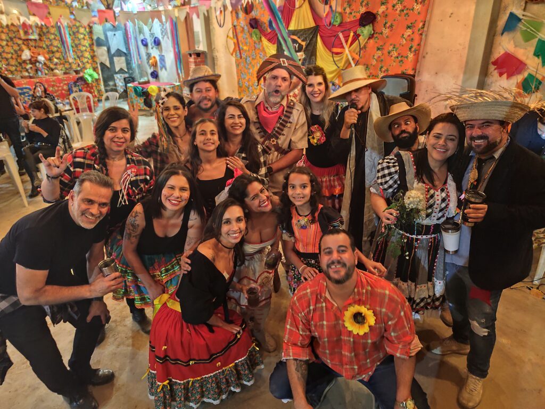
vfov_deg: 58.9
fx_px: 362
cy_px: 204
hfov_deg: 73.9
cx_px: 272
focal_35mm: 23
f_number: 1.65
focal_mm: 6.19
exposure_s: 1/15
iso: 6400
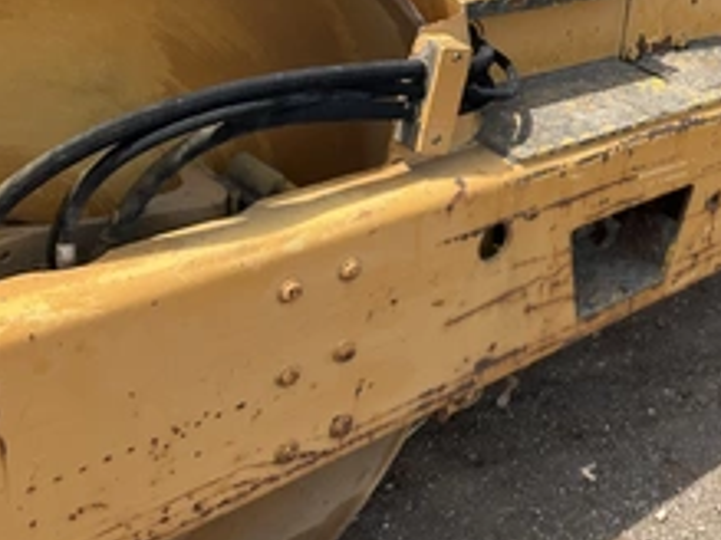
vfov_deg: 27.1
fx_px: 1103
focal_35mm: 53
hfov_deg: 34.2
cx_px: 652
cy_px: 138
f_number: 1.8
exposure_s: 1/792
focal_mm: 3
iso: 25
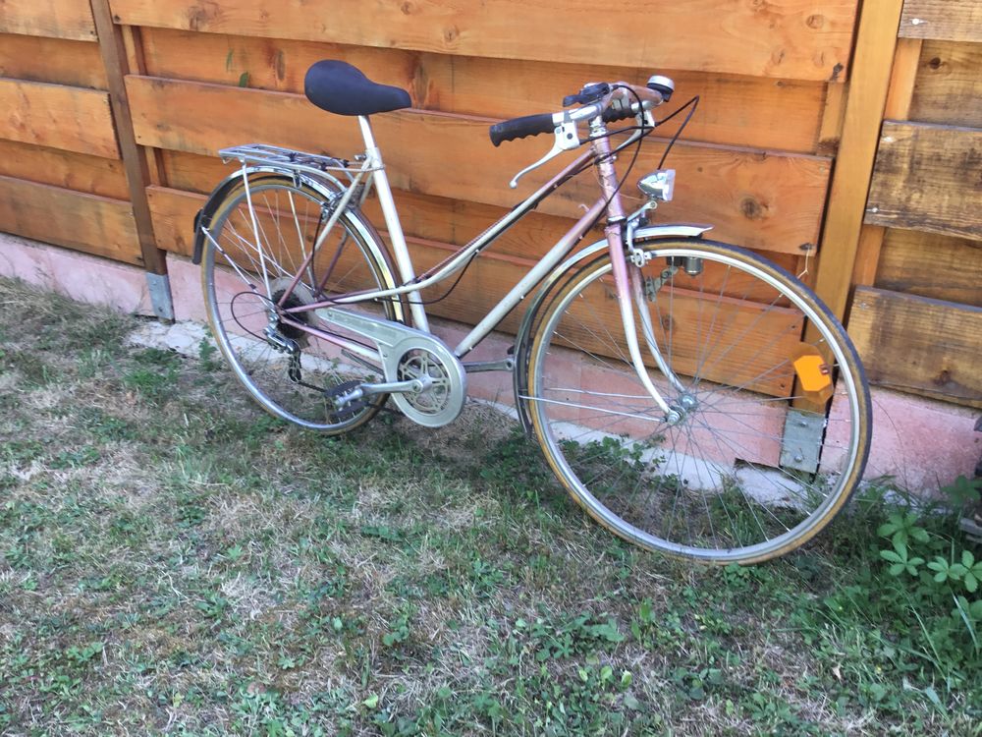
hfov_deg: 58.4
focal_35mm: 31
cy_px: 368
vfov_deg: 45.4
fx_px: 879
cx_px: 491
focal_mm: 3.3
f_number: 2.4
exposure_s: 1/50
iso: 25
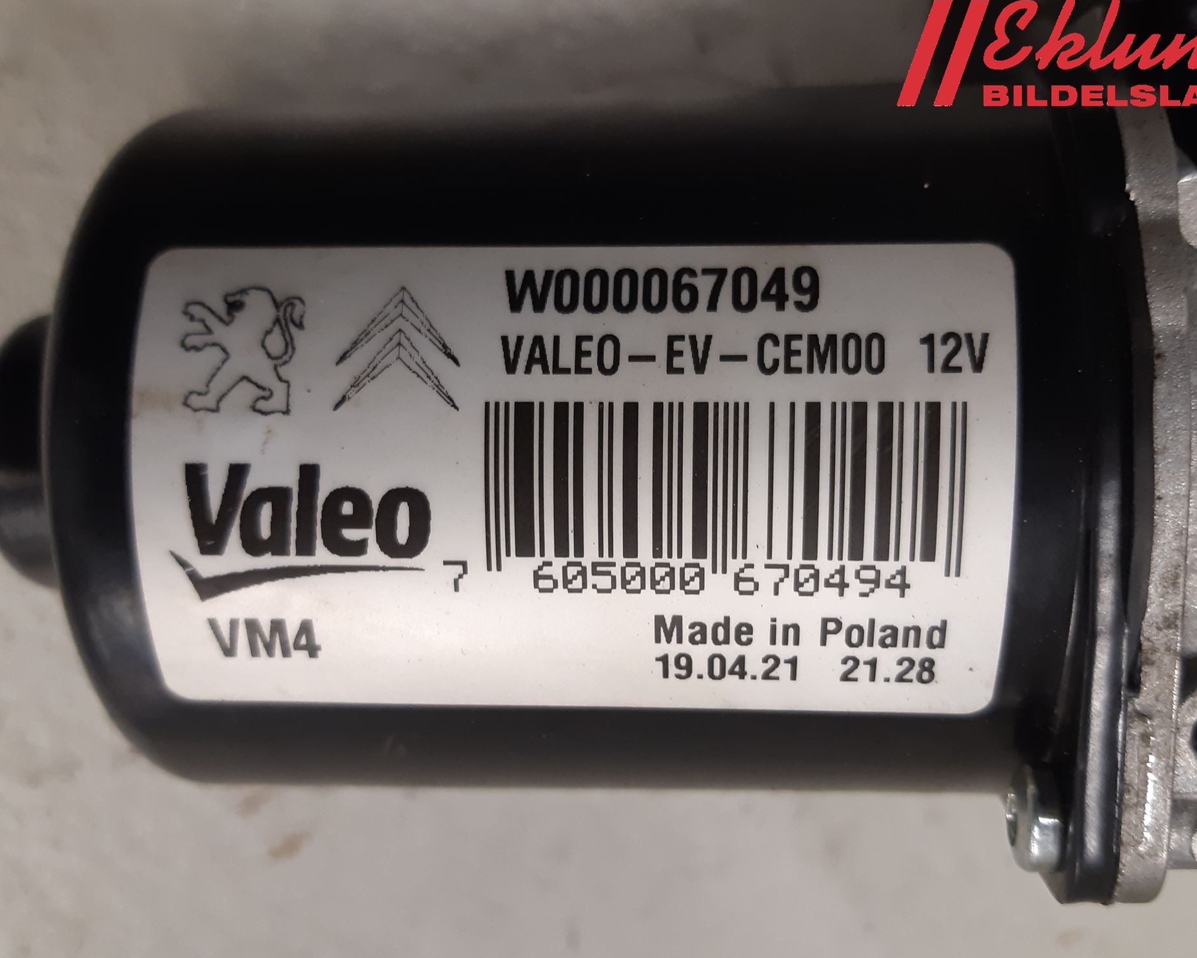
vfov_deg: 51.5
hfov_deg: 62.2
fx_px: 992
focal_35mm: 28
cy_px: 492
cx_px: 632
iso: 125
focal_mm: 3.93
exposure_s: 1/50
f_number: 1.7
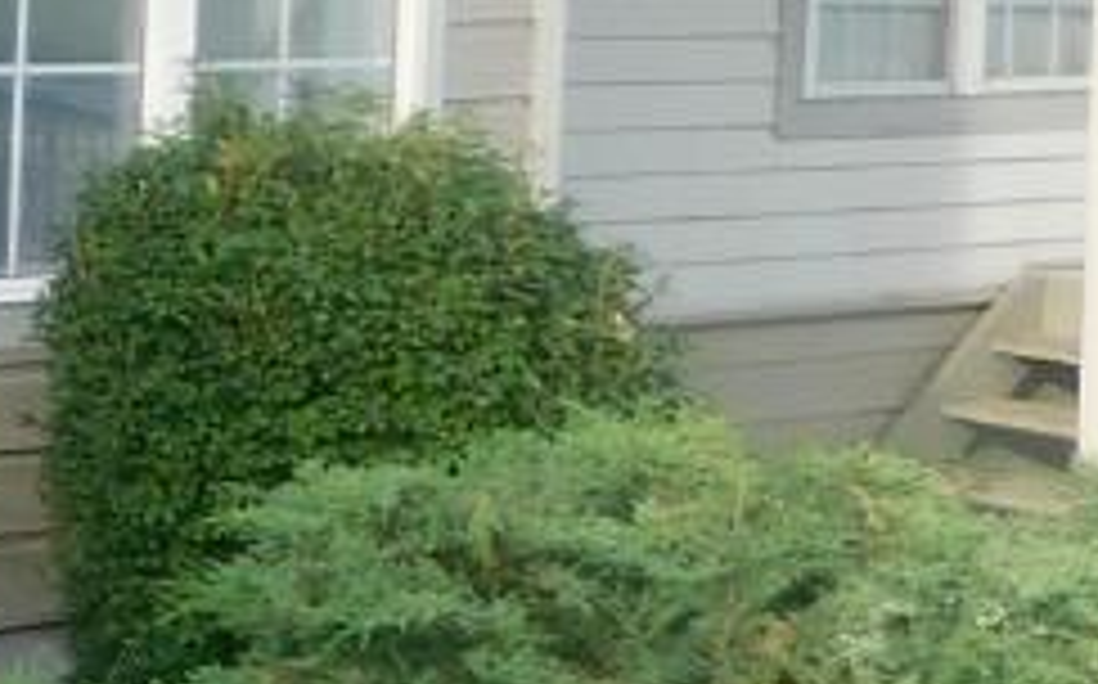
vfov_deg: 8.6
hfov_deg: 10.7
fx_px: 4484
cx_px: -1948
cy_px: -214
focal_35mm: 150
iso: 125
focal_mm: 4
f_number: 3
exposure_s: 1/320
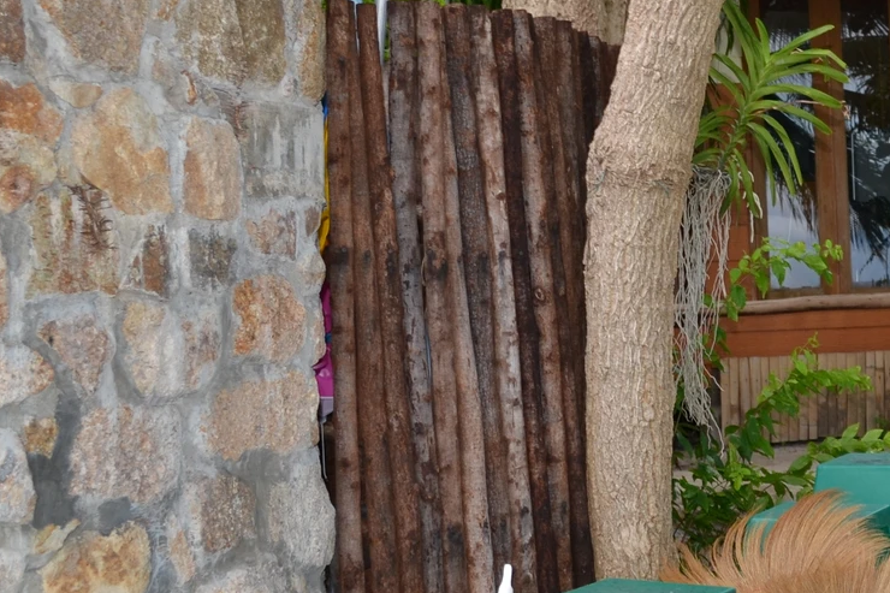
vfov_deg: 18.5
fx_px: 1804
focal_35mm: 73
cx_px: 755
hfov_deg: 27.0
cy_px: 117
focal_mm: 18
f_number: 4
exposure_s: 1/200
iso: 100
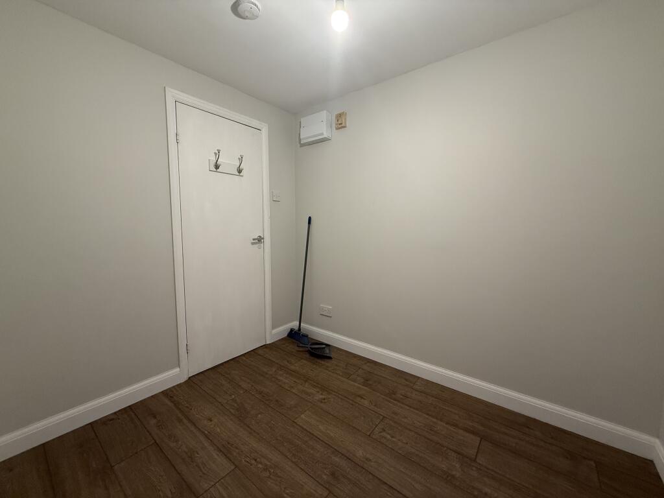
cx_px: 332
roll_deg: +0.0
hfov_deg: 102.1
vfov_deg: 85.7
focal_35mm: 14
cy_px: 249
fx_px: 269
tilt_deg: -4.0
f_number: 2.2
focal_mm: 2.22
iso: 250
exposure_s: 1/100
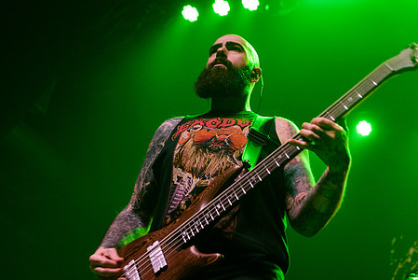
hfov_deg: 29.2
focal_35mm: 69
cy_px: 129
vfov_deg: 19.8
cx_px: 180
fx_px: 802
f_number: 3.5
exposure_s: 1/160
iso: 3200
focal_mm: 50
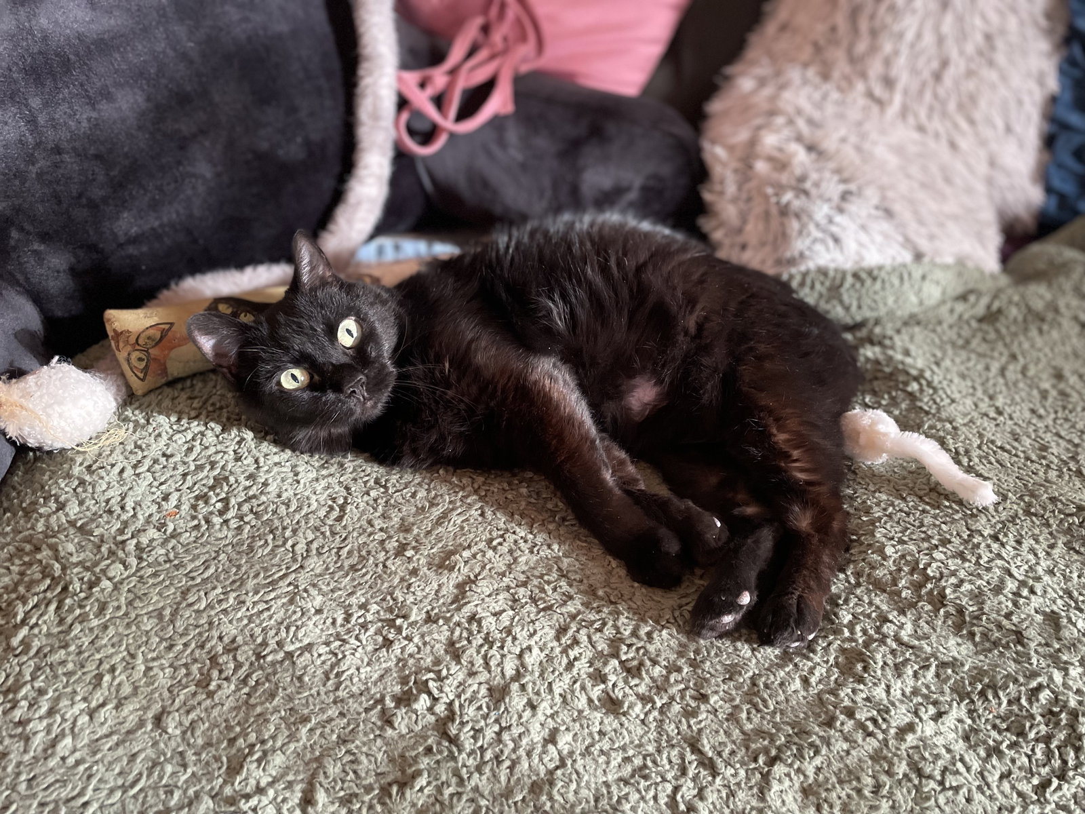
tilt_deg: -34.9
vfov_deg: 53.1
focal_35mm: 26
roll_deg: -2.1
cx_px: 542
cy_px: 407
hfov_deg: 67.3
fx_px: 815
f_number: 1.6
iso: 500
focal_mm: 4.2
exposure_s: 1/60
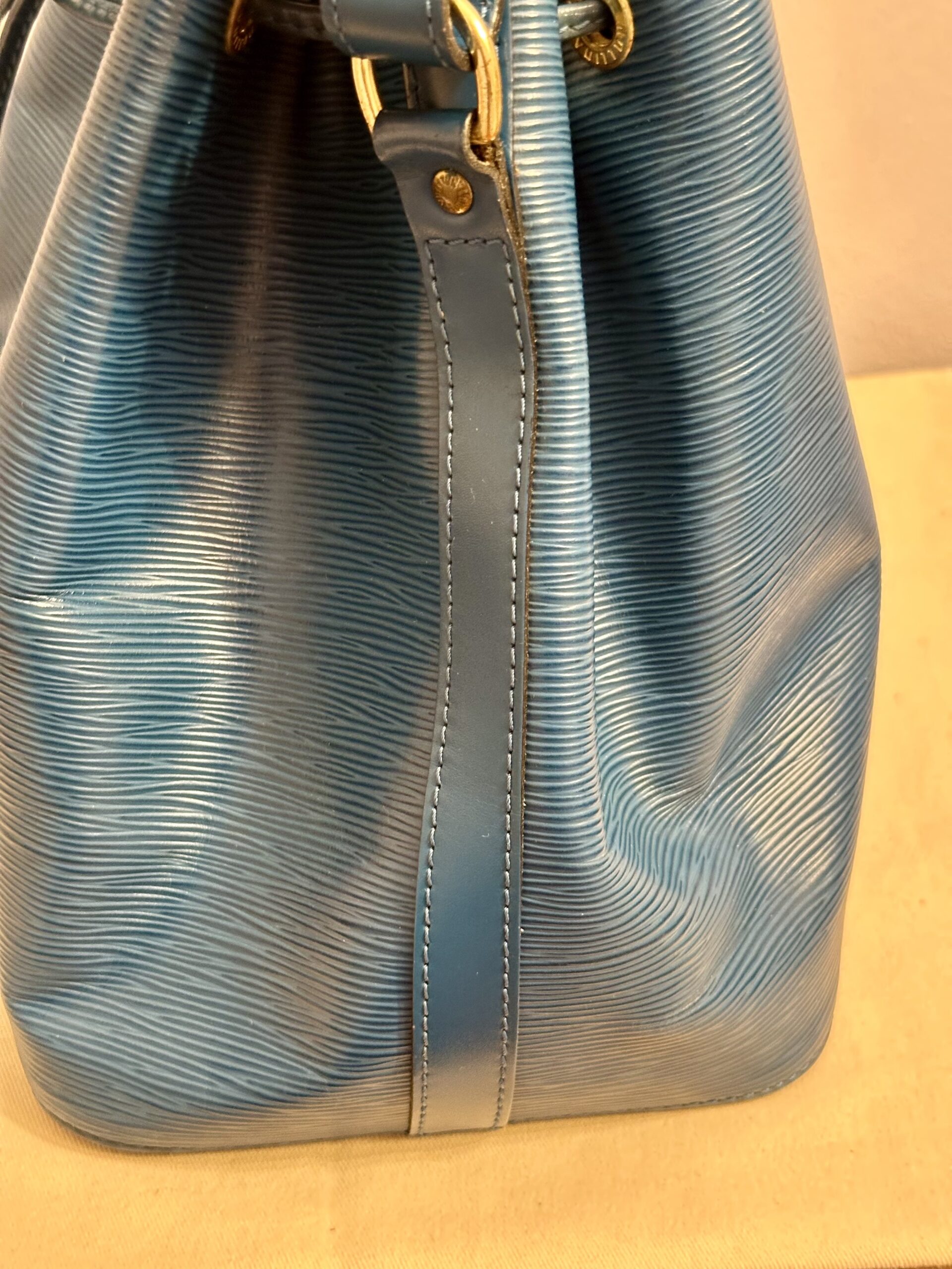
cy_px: 634
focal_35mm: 48
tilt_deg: -37.2
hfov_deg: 30.3
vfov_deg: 39.7
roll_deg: -0.7
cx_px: 476
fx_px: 1760
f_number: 1.78
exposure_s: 1/33
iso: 320
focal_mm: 6.86
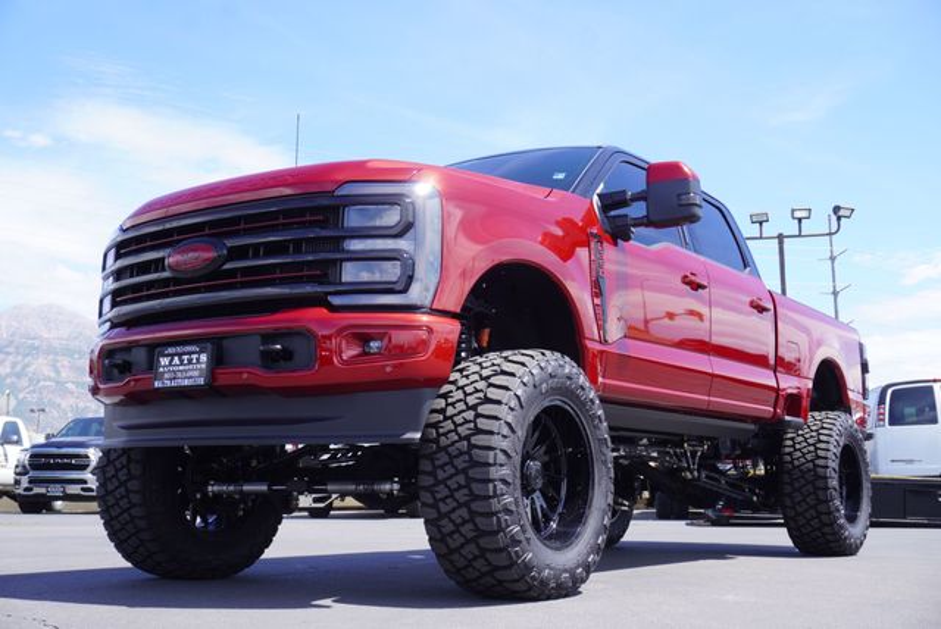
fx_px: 1099
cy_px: 314
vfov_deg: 32.0
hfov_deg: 46.4
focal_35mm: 42
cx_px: 470
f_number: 8
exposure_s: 1/100
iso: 100
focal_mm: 28
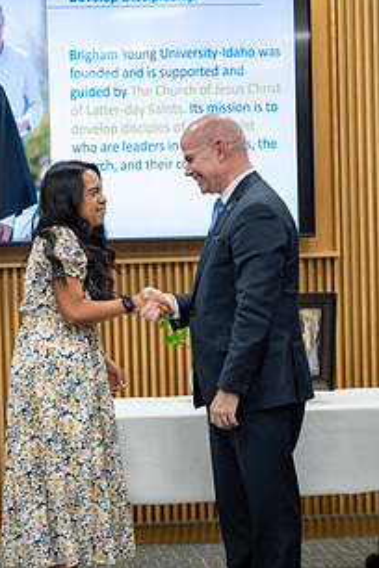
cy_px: 308
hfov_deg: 13.3
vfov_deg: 19.8
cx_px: 126
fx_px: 1626
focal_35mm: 103
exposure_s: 1/100
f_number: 2.8
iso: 400
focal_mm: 70
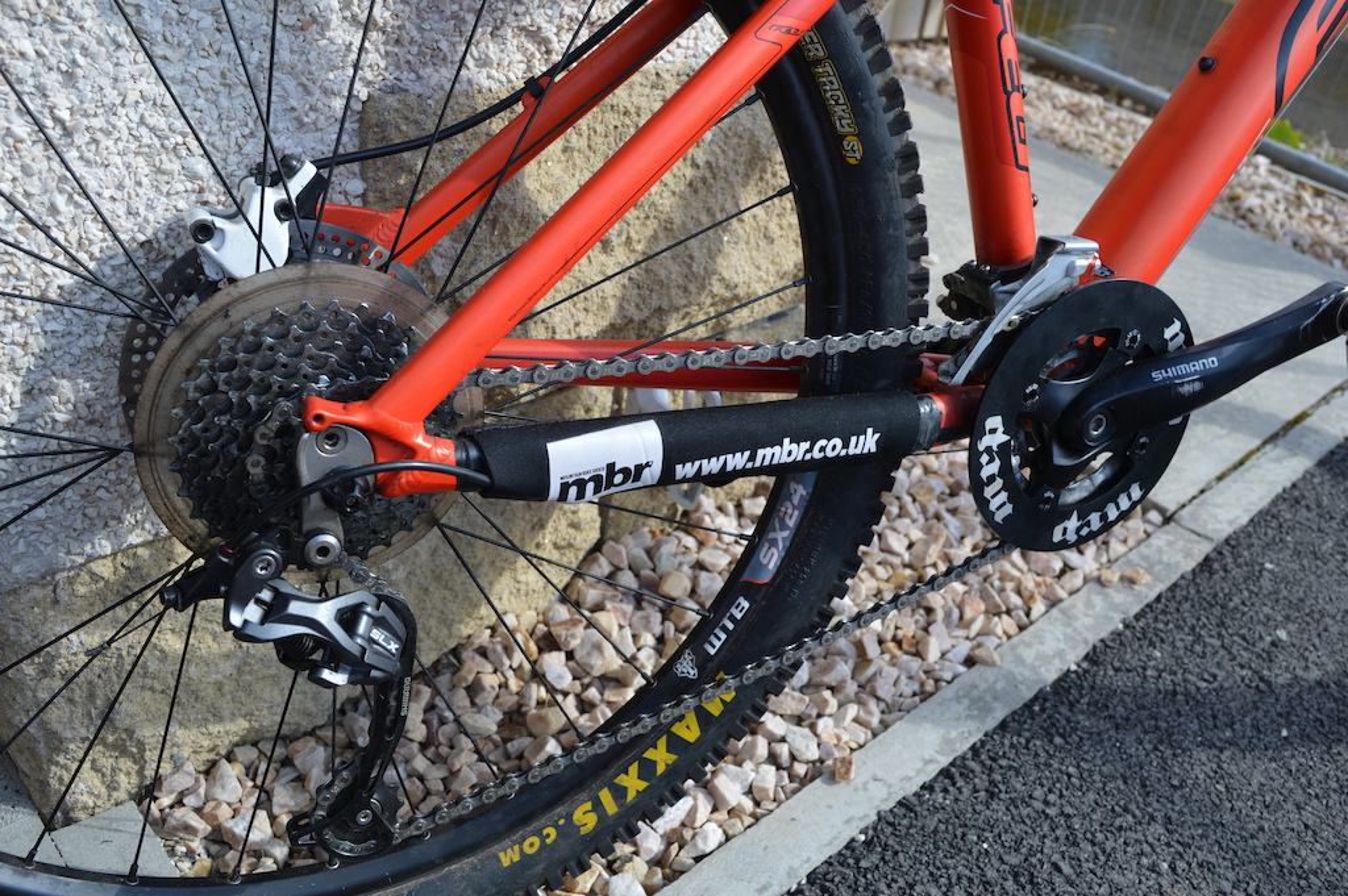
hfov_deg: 57.3
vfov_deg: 39.9
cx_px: 674
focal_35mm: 33
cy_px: 448
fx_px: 1235
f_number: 7.1
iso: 100
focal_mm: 22
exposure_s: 1/200
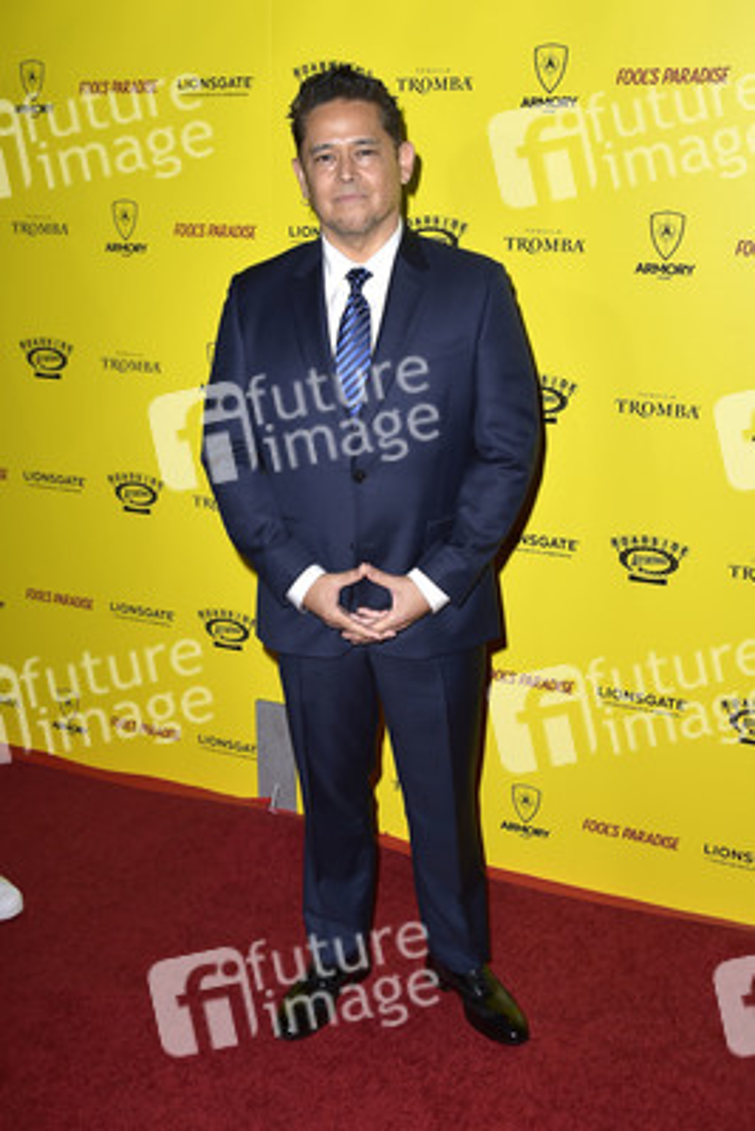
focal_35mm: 35
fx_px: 1100
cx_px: 378
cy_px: 566
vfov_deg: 54.4
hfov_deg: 37.9
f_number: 6.3
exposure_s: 1/250
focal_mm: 35
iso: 250
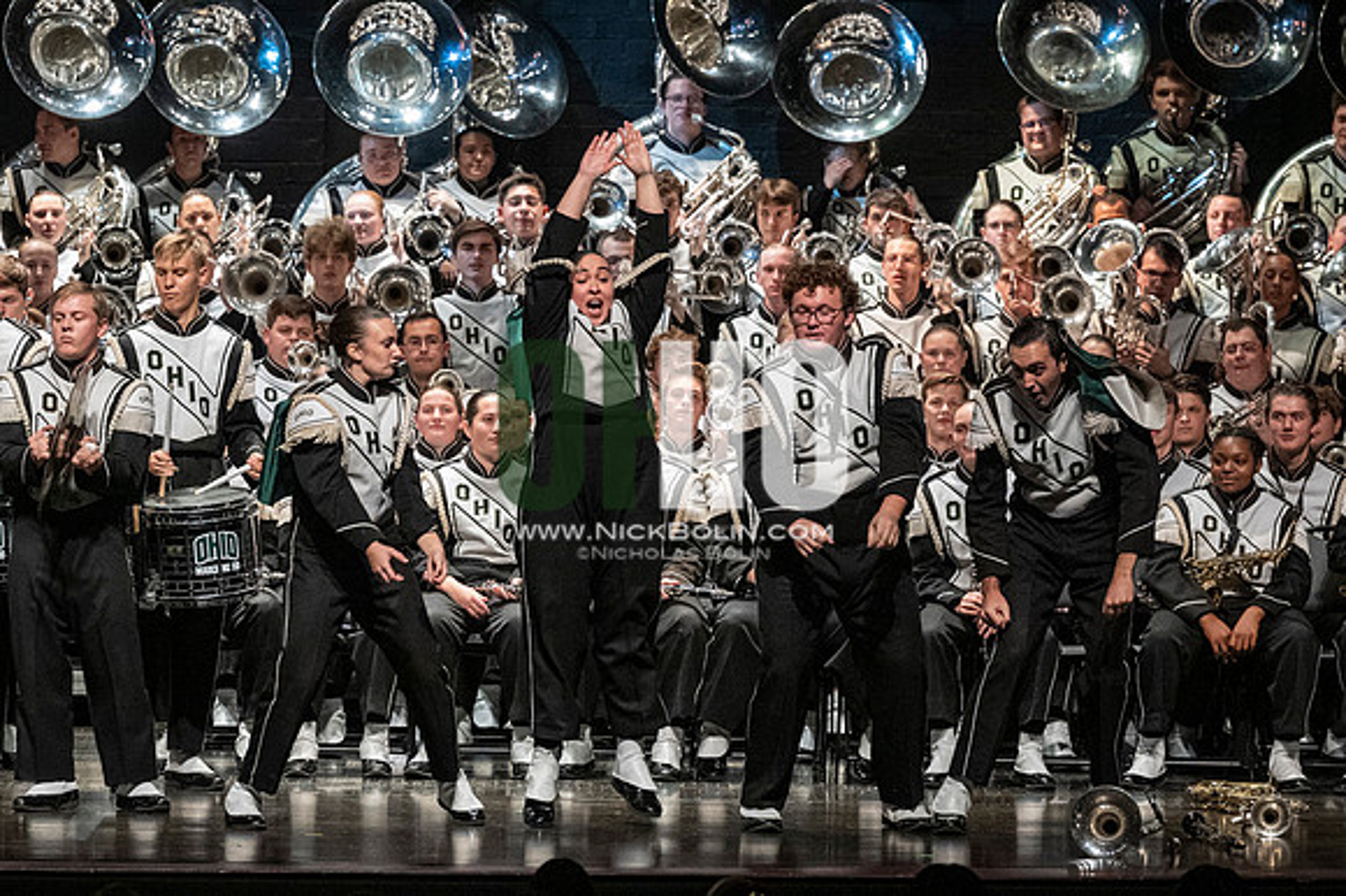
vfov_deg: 6.1
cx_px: 673
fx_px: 8407
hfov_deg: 9.2
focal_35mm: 225
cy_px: 448
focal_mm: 150
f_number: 4
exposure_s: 1/500
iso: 4000
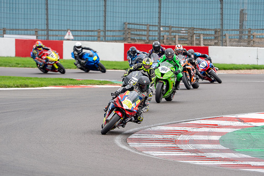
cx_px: 132
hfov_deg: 5.6
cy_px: 88
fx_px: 2702
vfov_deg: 3.7
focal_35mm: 368
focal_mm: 368
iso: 500
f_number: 8
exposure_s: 1/250
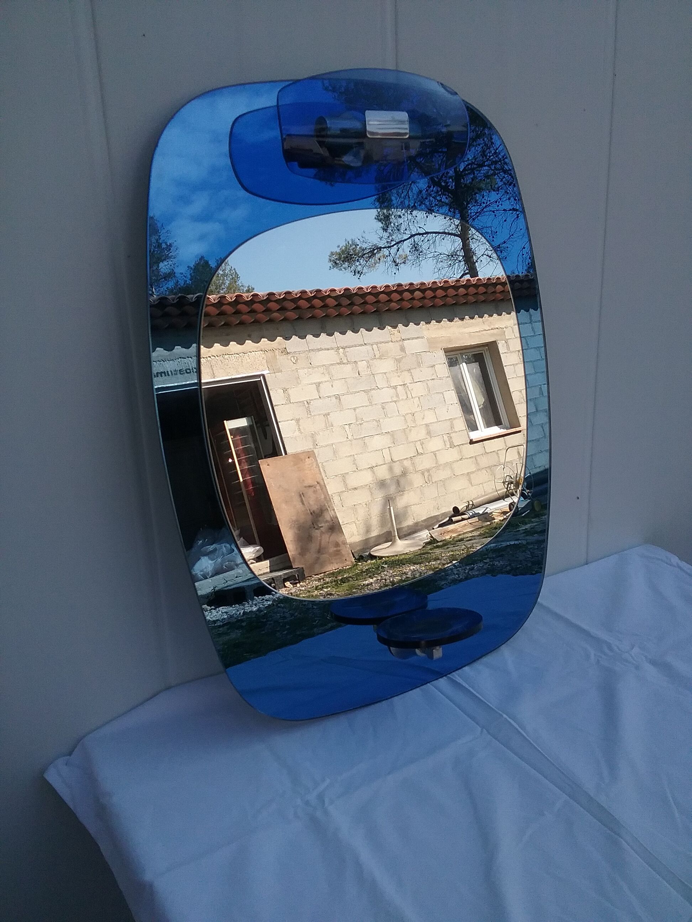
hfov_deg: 45.4
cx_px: 346
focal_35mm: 31
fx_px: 826
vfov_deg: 58.4
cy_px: 461
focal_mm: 3.3
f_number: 2.2
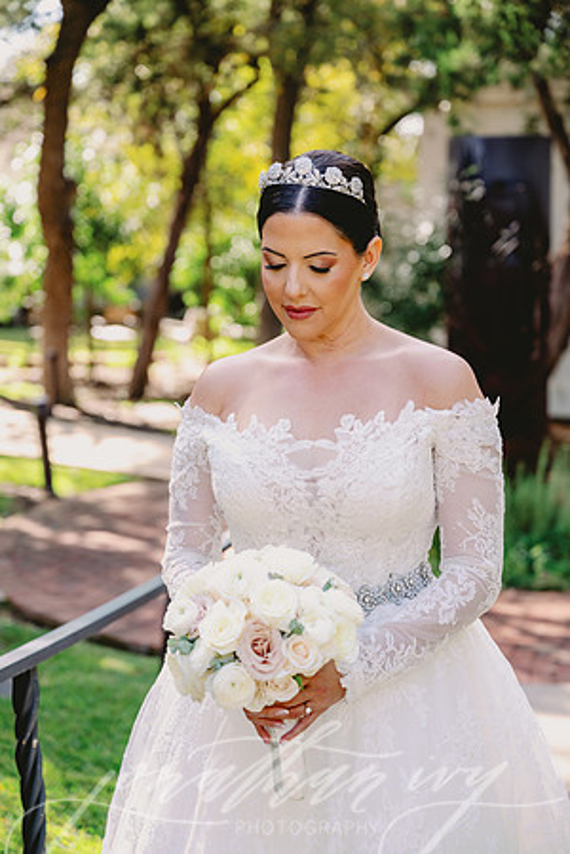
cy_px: 427
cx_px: 285
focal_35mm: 70
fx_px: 1662
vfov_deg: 28.8
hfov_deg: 19.5
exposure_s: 1/400
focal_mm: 70
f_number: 3.5
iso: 400
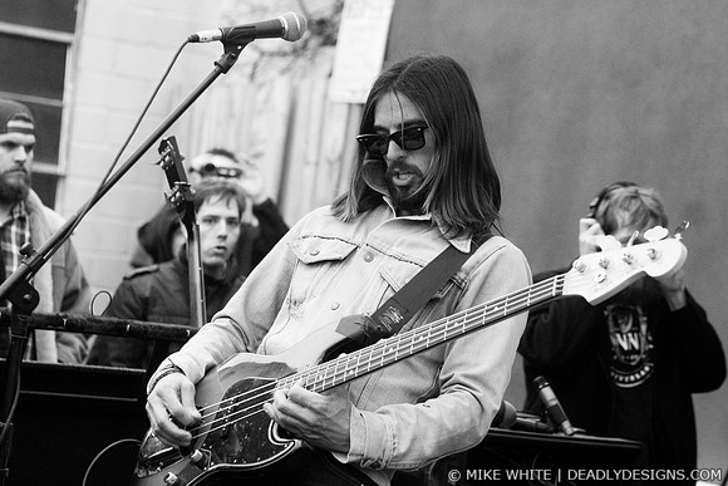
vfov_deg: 13.0
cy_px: 243
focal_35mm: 105
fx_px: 2124
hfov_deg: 19.5
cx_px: 364
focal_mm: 70
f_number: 4
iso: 500
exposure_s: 1/320
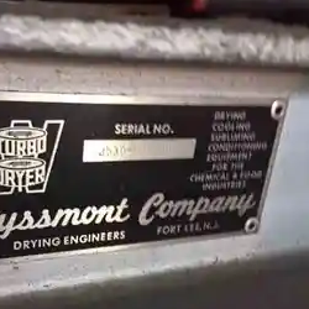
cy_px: 195
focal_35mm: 41
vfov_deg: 40.6
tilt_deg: -23.5
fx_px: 414
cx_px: 125
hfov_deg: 40.8
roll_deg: -4.2
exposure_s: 1/15
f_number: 2.2
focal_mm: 4.15
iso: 320
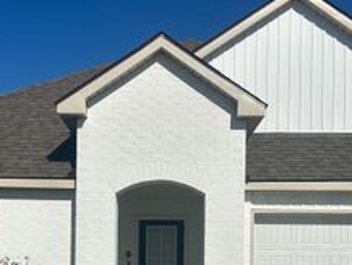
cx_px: 175
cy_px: 248
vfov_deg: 23.7
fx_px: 610
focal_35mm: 60
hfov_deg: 32.2
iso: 50
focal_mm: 5.7
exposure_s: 1/14286
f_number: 1.5
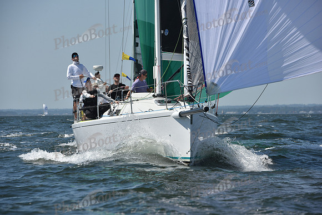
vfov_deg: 7.0
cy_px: 108
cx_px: 161
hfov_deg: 10.5
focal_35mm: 195
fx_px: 1744
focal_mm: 195
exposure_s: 1/1250
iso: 250
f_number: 9
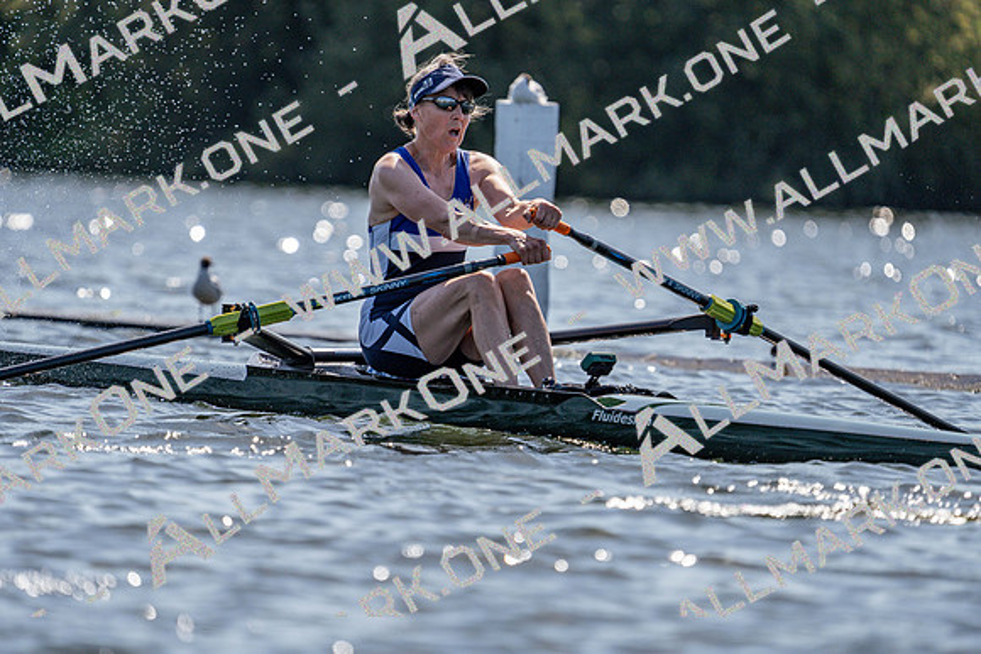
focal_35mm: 489
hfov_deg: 4.2
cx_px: 490
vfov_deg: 2.8
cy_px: 327
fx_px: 13328
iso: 250
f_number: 6.3
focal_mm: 489
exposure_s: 1/2000
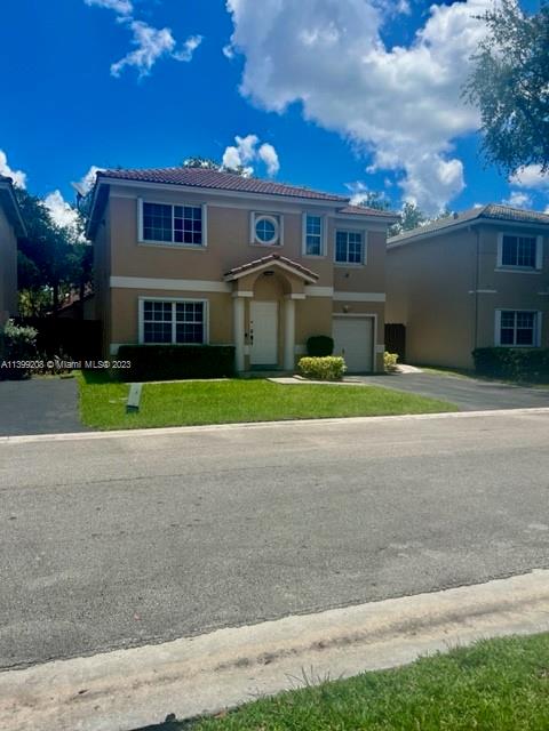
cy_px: 366
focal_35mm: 26
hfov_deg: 53.1
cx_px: 274
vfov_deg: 67.3
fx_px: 550
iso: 50
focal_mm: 5.7
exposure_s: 1/5319
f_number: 1.5
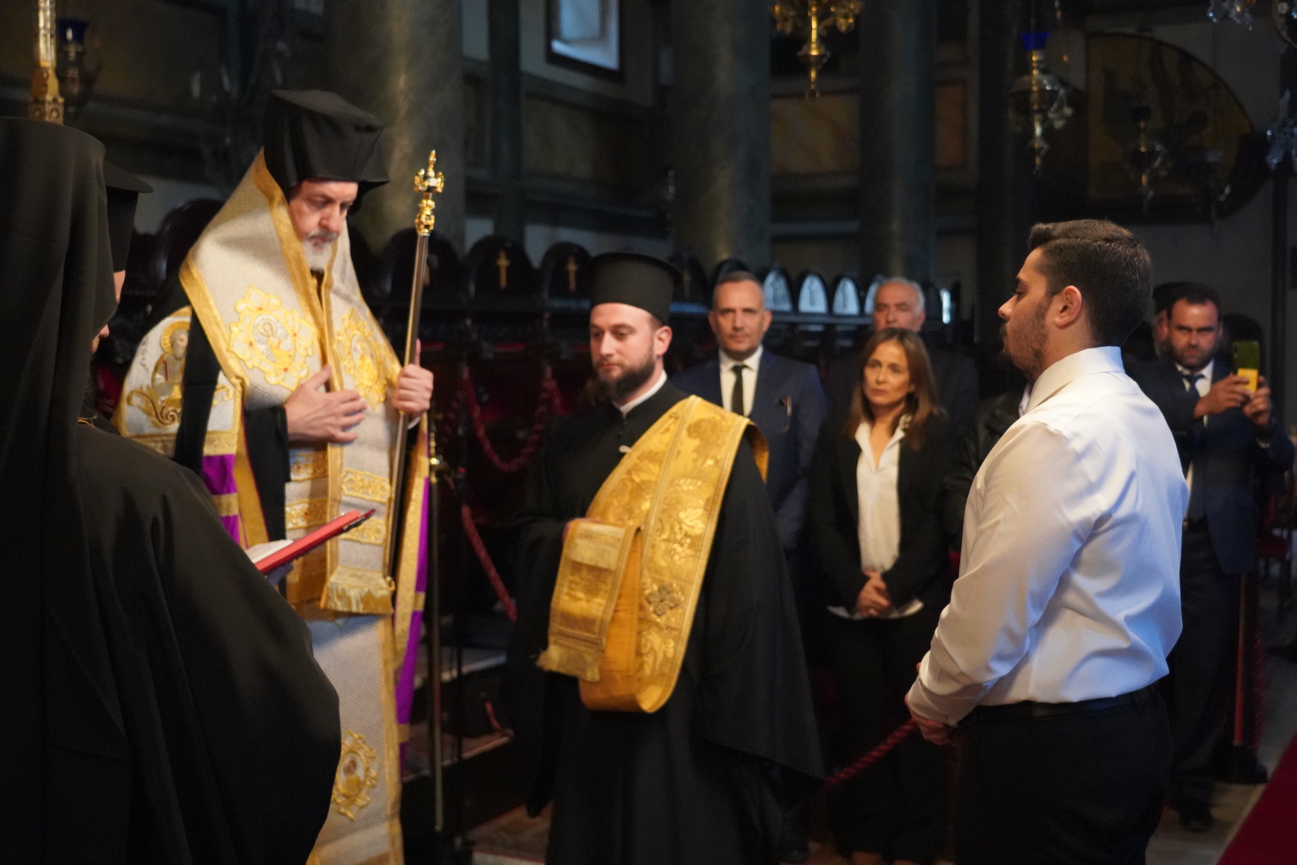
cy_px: 432
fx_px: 1549
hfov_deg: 45.4
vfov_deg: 31.2
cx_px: 648
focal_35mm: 43
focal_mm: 43
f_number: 4
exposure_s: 1/100
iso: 12800
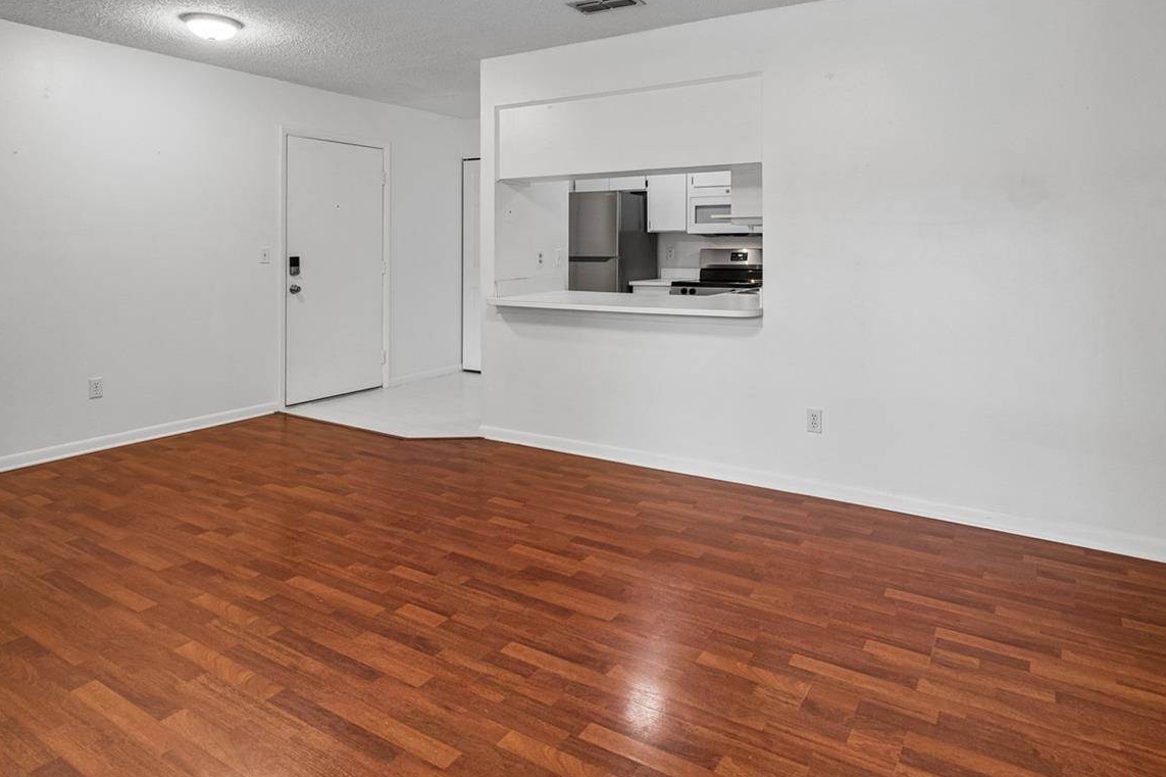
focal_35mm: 21
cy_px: 240
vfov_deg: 57.7
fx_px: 680
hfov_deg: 81.2
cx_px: 601
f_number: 7.1
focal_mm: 10
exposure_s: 1/8
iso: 100
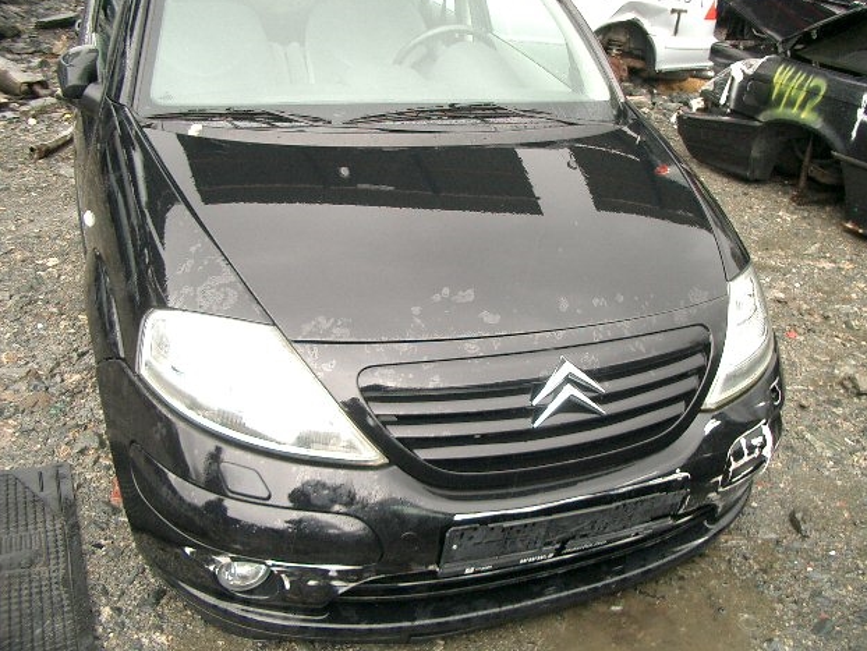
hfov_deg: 51.3
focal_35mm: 36
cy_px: 318
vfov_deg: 39.7
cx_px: 445
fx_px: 902
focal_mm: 5.8
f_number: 2.6
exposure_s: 1/80
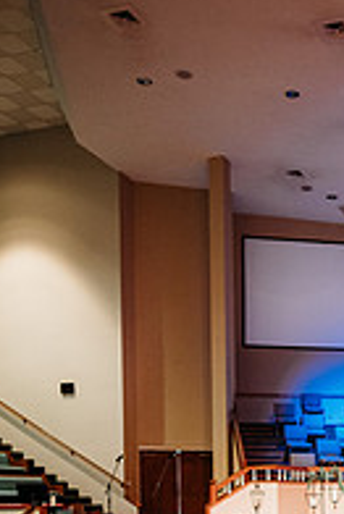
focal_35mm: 55
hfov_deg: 23.3
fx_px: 787
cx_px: 373
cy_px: 527
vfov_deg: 32.9
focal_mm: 24
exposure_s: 1/200
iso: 2500
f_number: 1.8
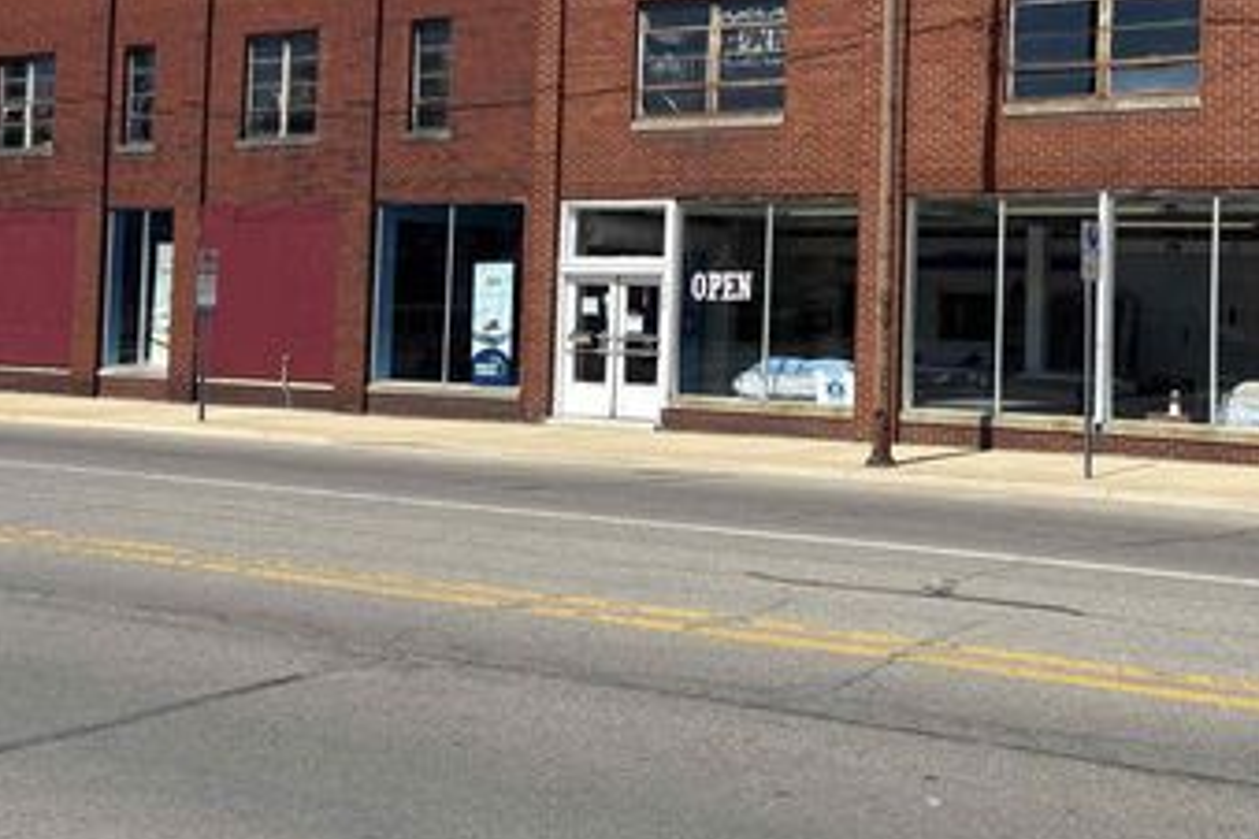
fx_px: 1783
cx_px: 947
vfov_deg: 26.2
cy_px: 215
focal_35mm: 51
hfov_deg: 37.9
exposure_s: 1/3106
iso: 50
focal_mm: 5.96
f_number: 1.6
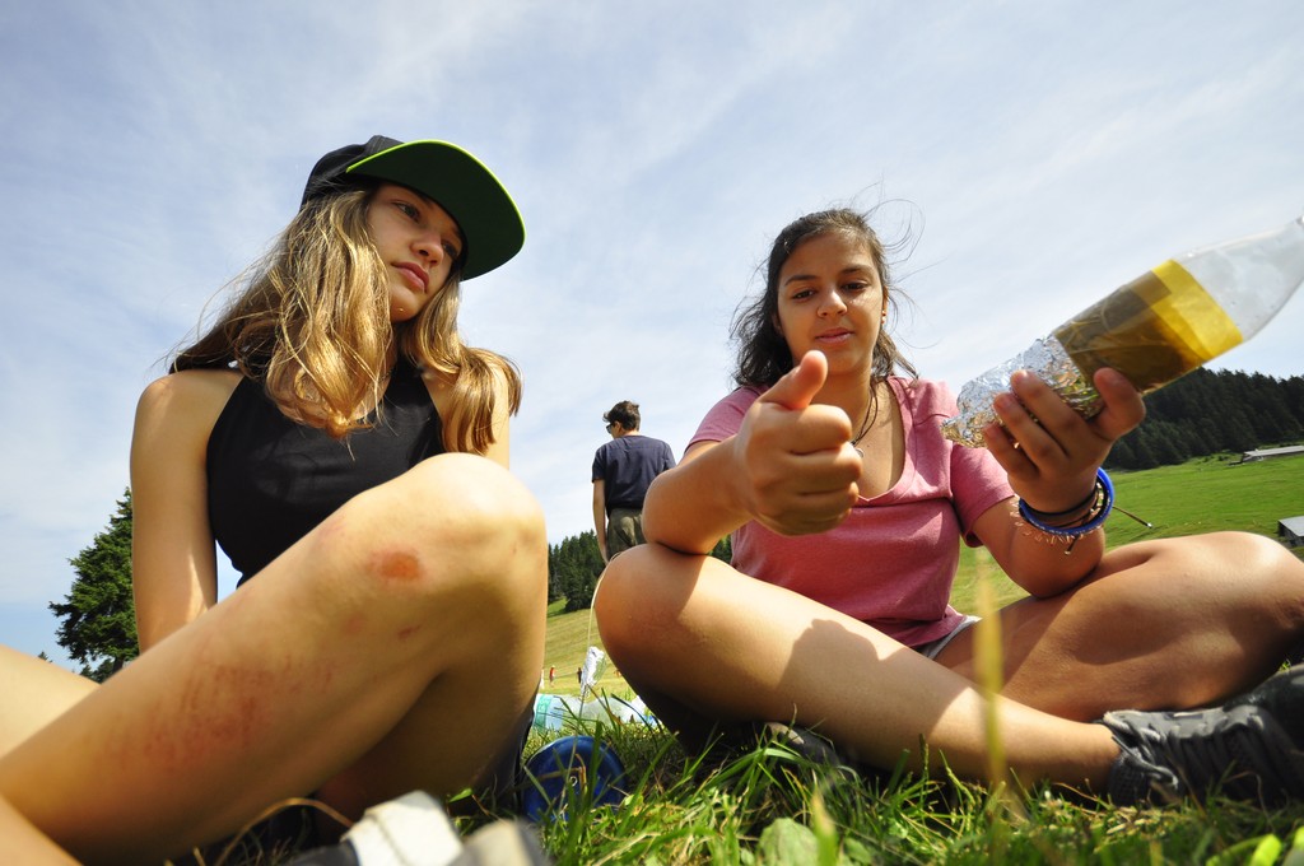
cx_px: 652
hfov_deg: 100.5
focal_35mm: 15
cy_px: 433
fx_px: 543
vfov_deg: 77.2
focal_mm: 10
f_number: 4
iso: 400
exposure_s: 1/2000
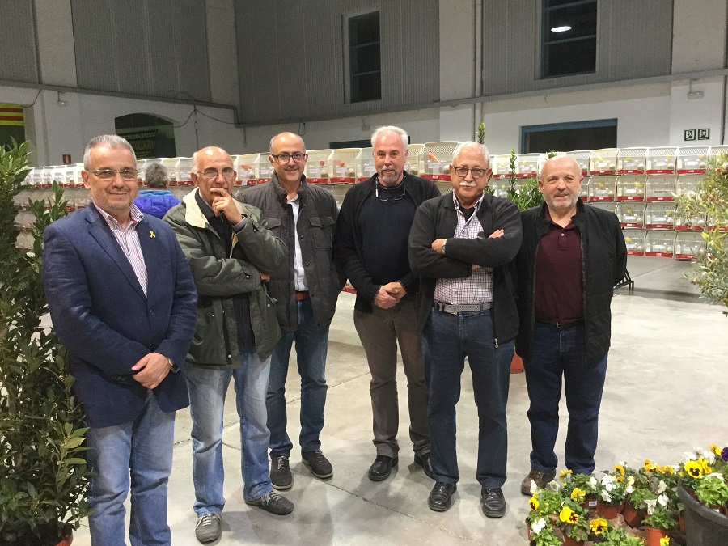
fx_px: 652
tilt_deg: -10.2
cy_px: 273
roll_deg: +1.0
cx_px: 364
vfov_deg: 45.4
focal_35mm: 31
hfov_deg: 58.4
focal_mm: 3.3
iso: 160
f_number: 2.4
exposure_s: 1/33
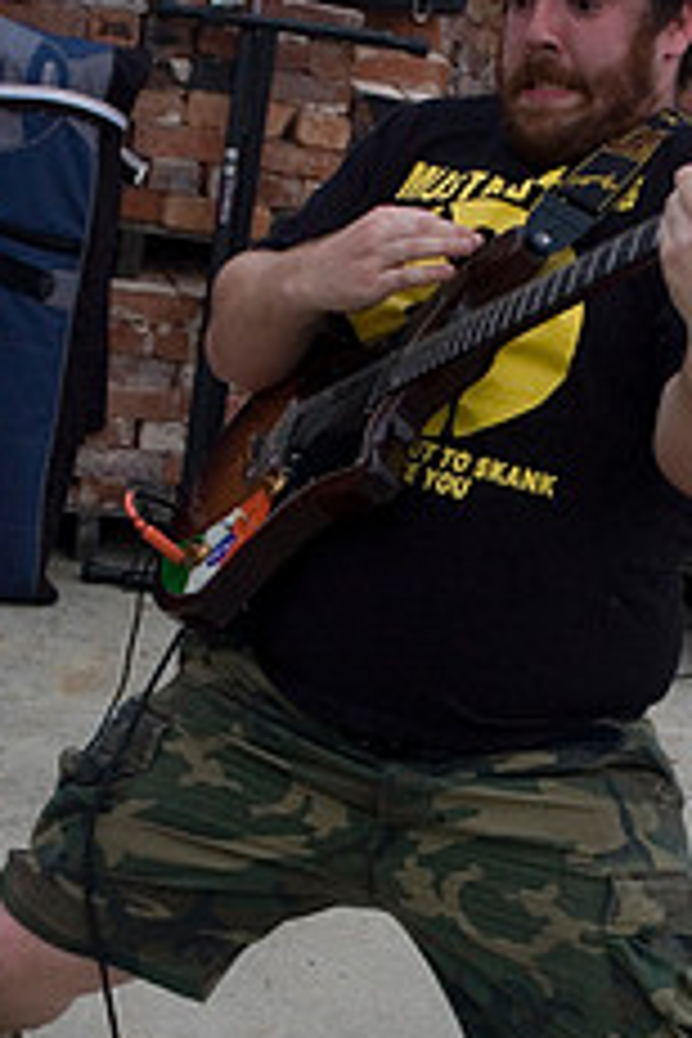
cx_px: 501
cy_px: 741
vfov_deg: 19.9
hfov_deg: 13.4
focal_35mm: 102
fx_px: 2940
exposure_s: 1/100
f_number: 4
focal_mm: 35
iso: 400
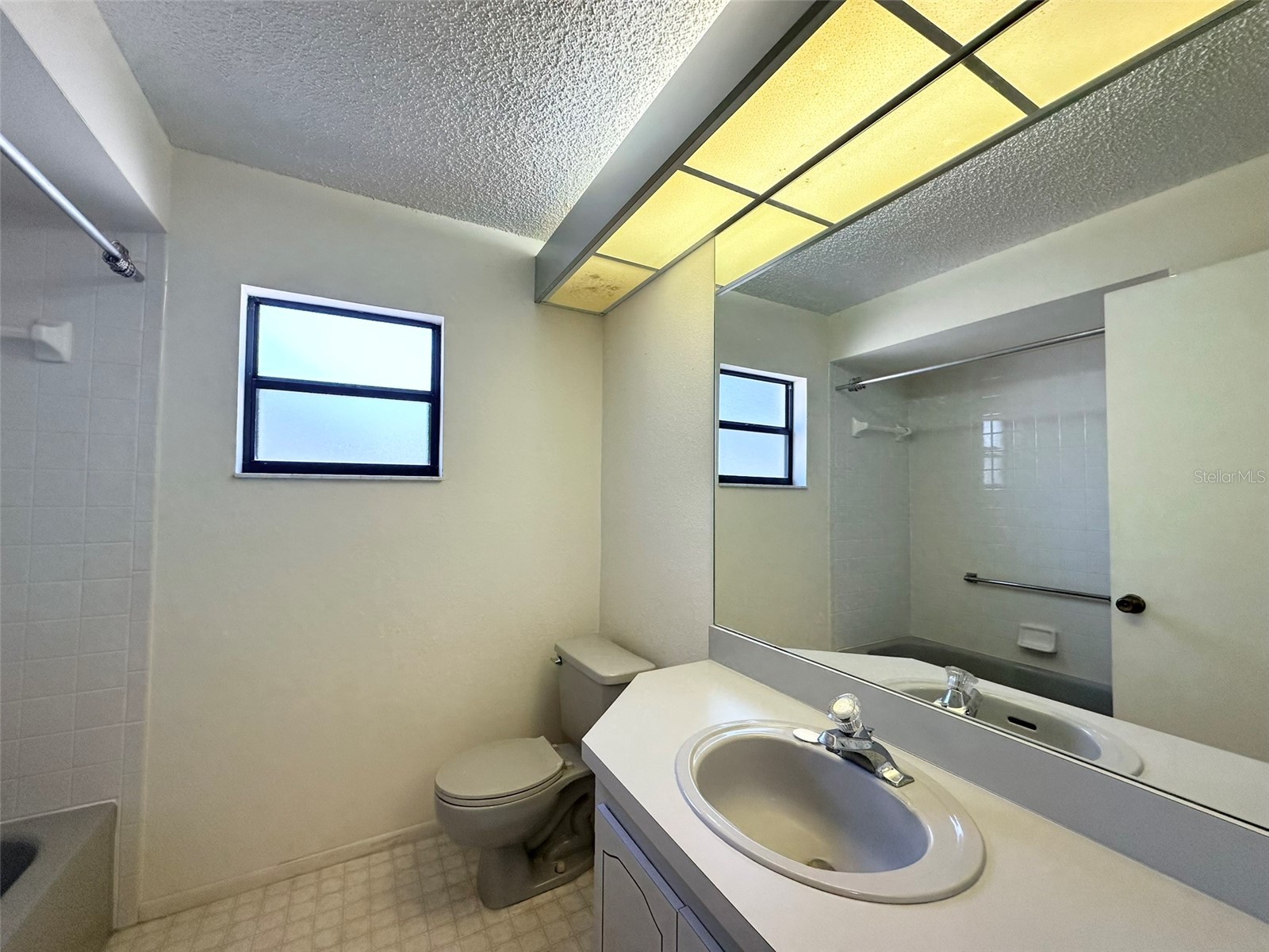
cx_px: 634
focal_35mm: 14
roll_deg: -0.7
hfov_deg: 102.1
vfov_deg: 85.7
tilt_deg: +2.5
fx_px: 513
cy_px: 476
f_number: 2.2
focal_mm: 2.22
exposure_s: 1/120
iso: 125
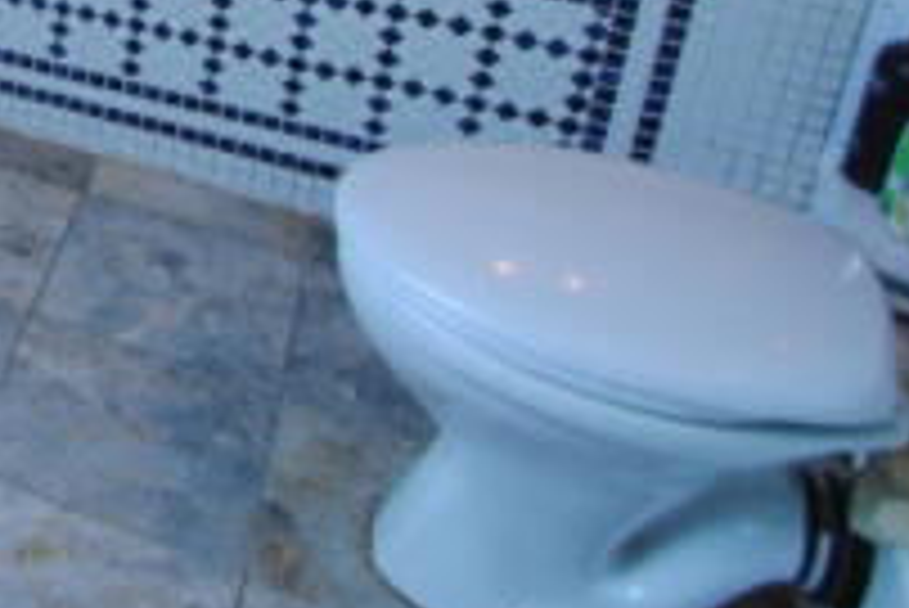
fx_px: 1410
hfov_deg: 26.3
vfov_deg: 21.8
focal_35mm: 56
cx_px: -443
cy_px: -196
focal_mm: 11.5
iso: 200
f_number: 3.8
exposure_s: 1/30
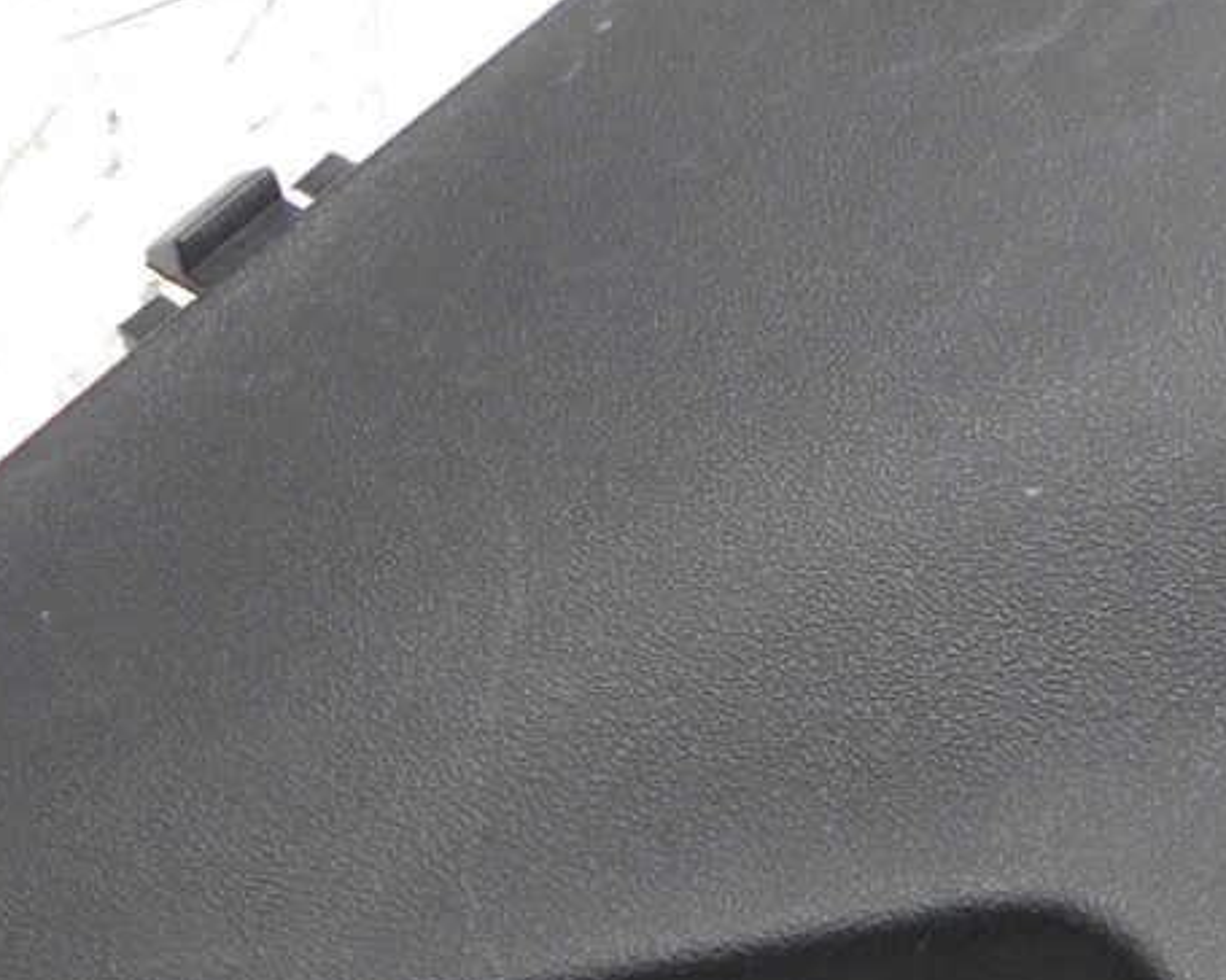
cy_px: 568
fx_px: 3737
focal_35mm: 103
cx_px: 827
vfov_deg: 14.9
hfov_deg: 18.6
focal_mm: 5.1
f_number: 3.4
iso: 125
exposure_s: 1/30
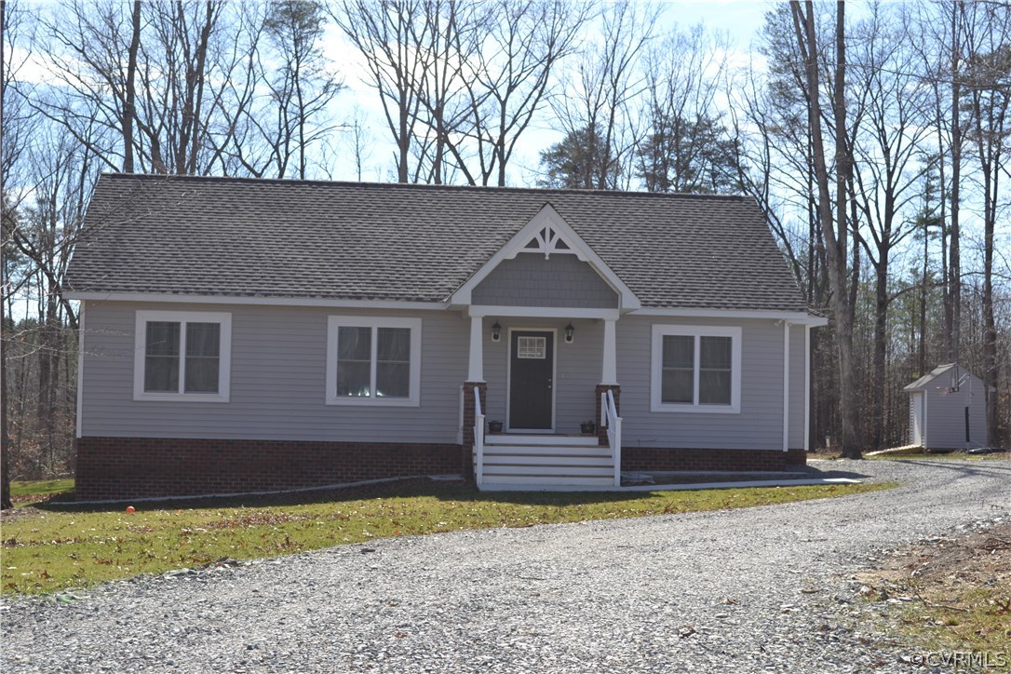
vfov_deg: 25.8
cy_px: 337
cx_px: 506
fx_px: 1474
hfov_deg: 37.9
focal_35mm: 52
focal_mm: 35
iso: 100
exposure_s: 1/200
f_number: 7.1
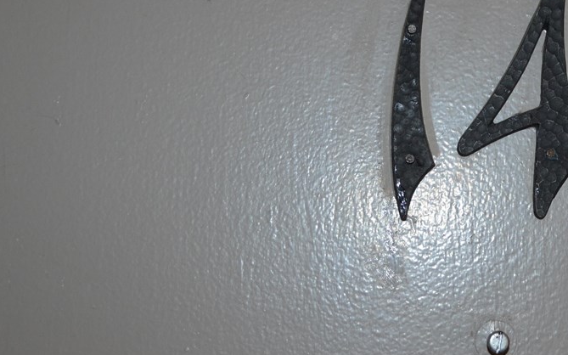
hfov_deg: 26.6
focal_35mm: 76
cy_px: 115
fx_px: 1176
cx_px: 459
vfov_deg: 17.1
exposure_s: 1/60
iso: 360
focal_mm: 26
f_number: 4.2
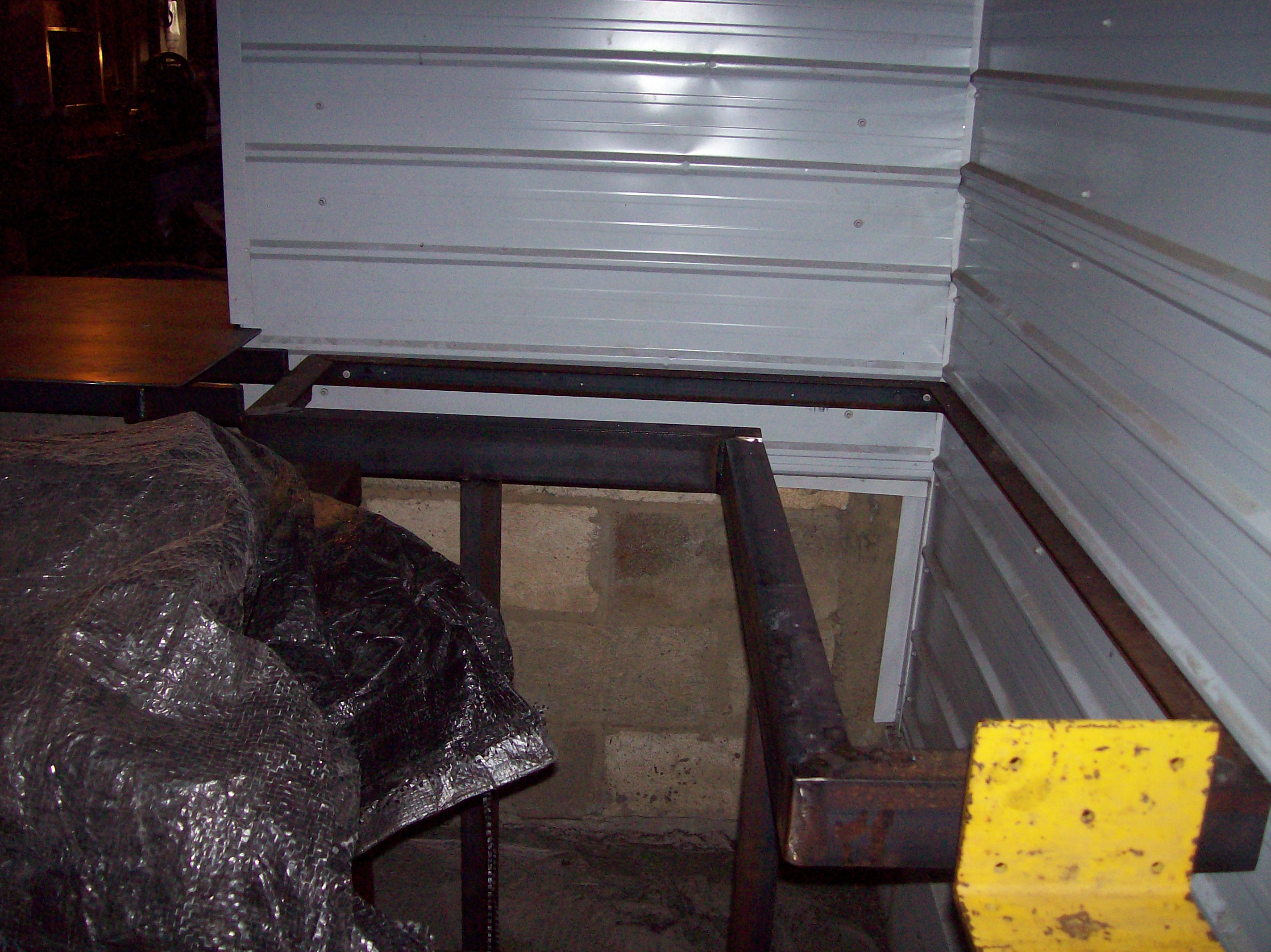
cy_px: 476
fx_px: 1321
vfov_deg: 39.6
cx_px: 636
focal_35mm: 36
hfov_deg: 51.4
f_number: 2.7
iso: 140
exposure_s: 1/64
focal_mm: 6
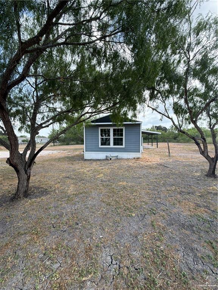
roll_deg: +0.3
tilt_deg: -2.0
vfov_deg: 102.1
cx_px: 109
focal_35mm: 14
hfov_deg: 85.7
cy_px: 145
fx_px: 118
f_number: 2.2
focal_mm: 2.22
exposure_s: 1/502
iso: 50
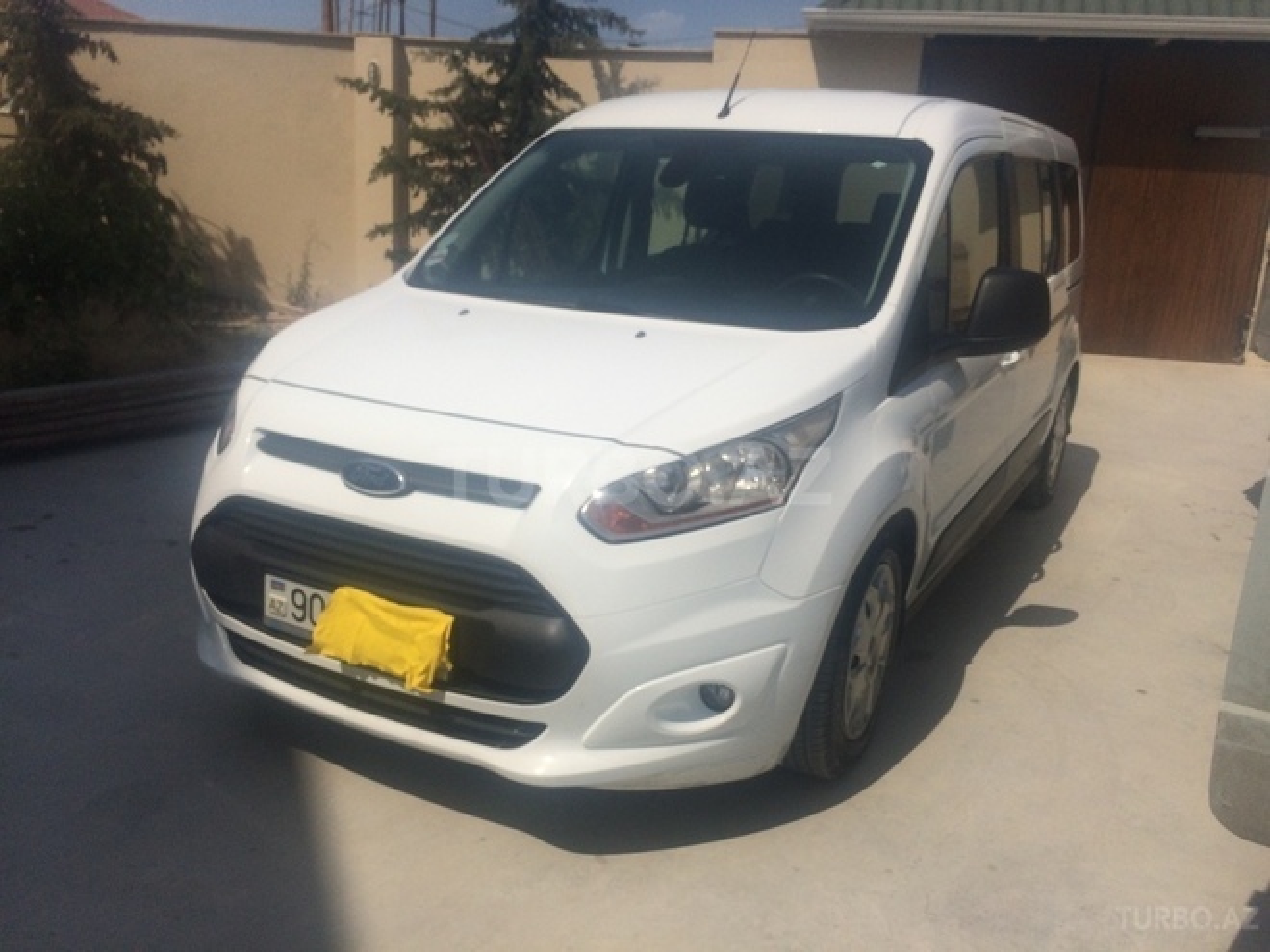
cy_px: 476
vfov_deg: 48.2
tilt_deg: -13.3
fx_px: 1064
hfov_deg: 61.7
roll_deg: -1.9
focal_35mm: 29
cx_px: 635
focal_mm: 4.15
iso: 32
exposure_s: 1/6849
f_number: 2.2
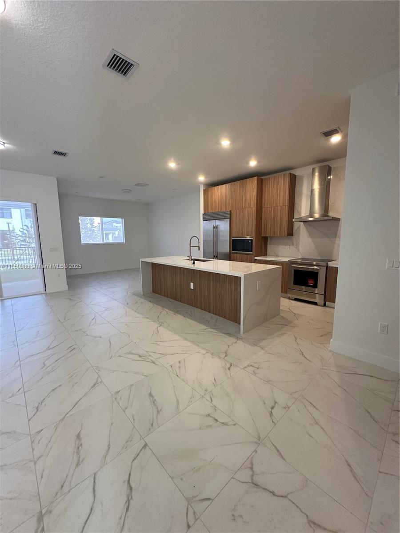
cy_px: 266
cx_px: 200
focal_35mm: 14
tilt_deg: -7.3
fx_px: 216
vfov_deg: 102.1
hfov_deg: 85.7
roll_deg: +0.0
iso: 320
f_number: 2.2
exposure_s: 1/120
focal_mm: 2.22
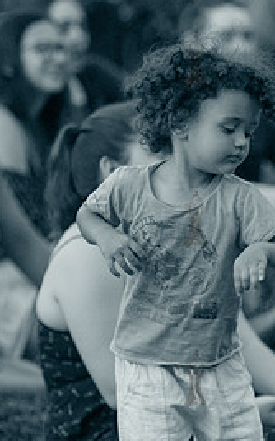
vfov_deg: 6.6
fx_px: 3846
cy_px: 218
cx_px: 194
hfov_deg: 4.1
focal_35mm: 320
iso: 4000
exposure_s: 1/800
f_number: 2.8
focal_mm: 145
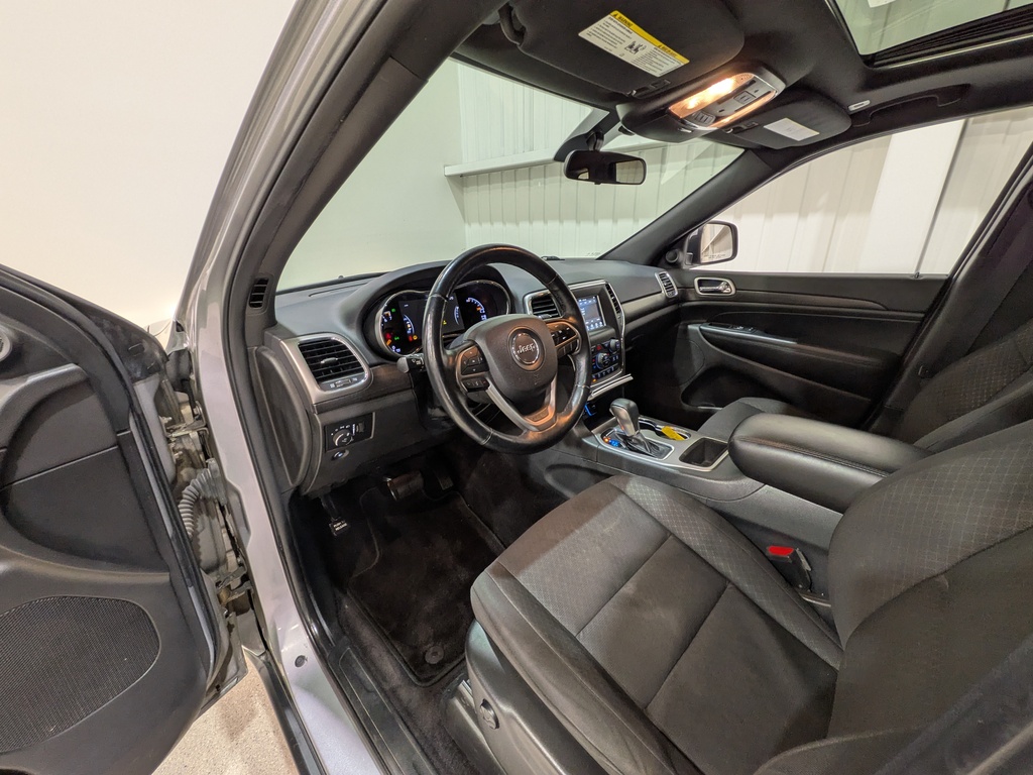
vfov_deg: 85.7
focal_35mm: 14
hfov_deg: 102.1
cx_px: 516
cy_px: 388
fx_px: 418
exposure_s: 1/24
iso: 52
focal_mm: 1.83
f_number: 2.2
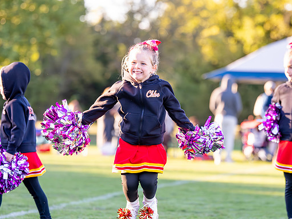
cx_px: 151
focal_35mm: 171
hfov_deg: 11.6
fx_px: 1443
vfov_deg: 8.7
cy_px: 101
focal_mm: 127
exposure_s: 1/2500
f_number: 2.8
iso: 1600
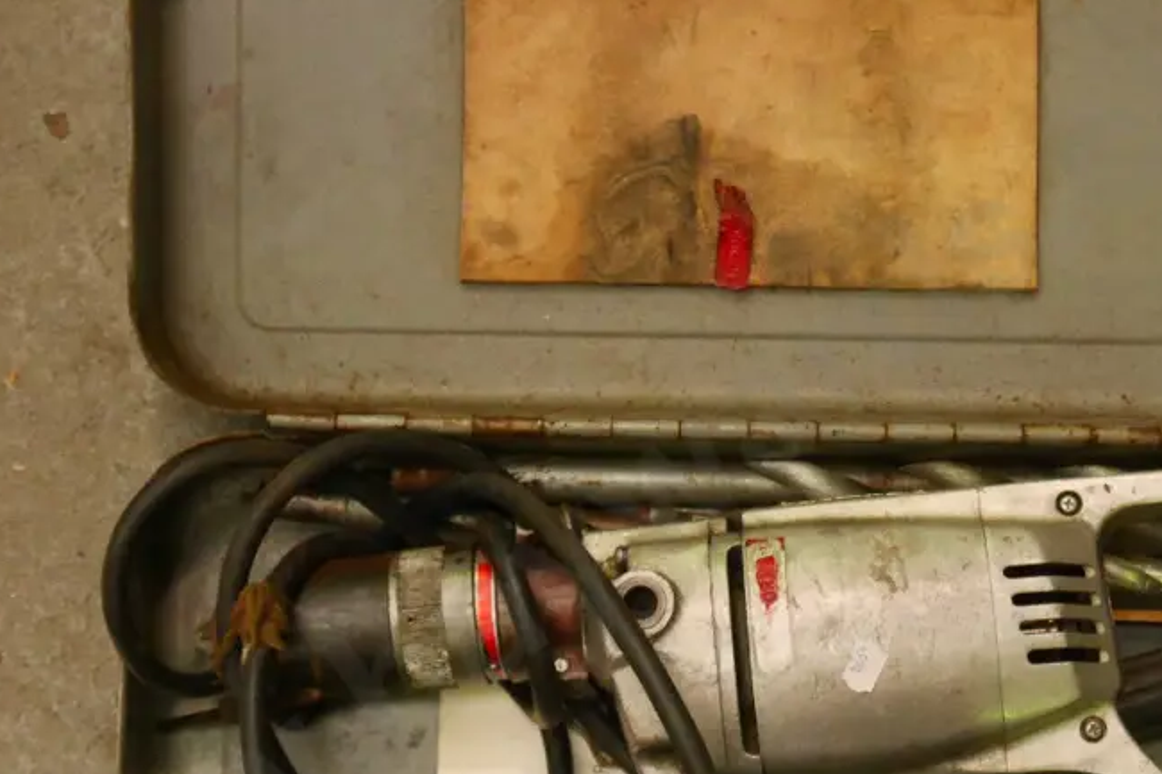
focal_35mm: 82
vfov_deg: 16.6
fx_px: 2646
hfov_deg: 24.7
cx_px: 703
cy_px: 466
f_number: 5.2
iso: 3200
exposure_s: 1/160
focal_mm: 25
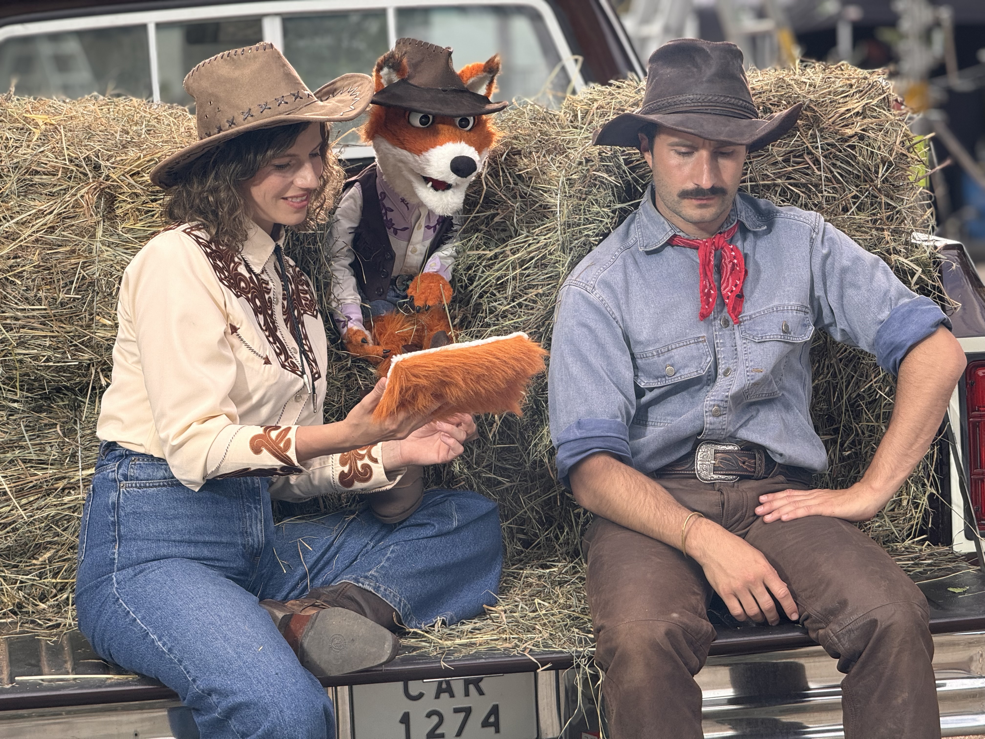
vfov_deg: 12.3
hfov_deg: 16.4
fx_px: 3415
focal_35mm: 120
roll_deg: +1.2
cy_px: 370
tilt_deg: -4.1
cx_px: 492
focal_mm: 15.66
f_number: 2.8
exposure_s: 1/218
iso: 50
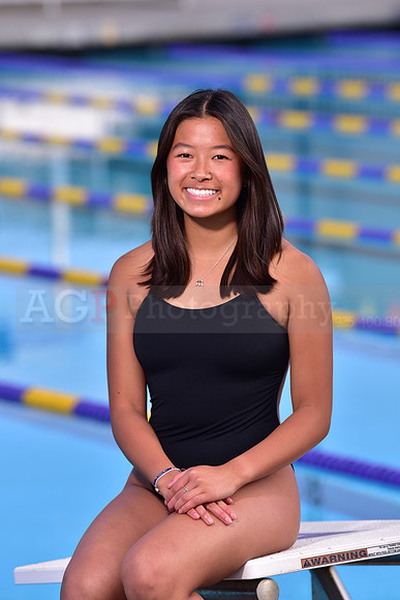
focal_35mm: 200
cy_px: 300
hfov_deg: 6.9
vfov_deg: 10.3
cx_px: 200
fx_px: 3331
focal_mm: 200
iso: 80
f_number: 5
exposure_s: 1/250
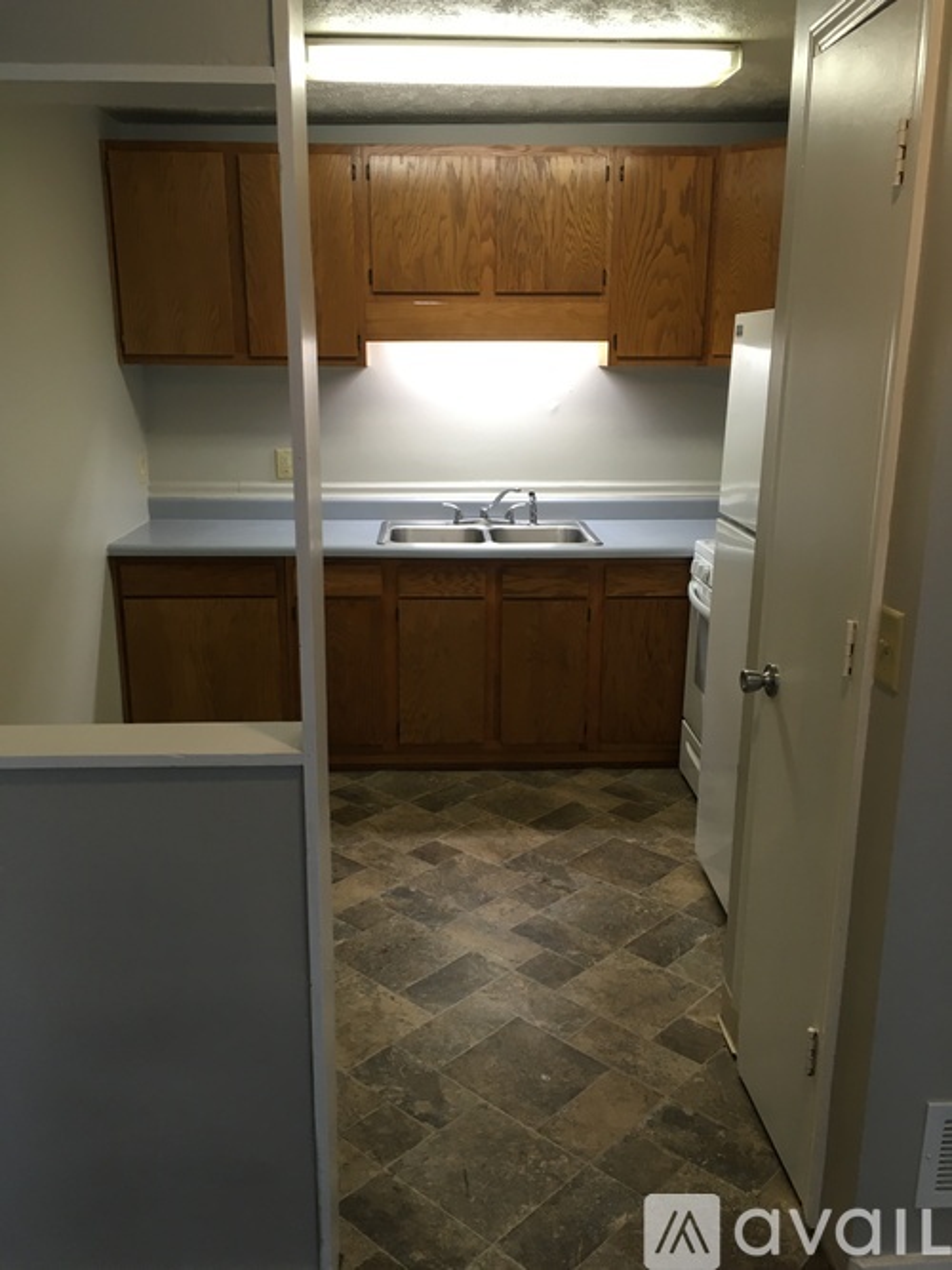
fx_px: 1064
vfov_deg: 61.7
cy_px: 635
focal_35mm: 29
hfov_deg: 48.2
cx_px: 476
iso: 50
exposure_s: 1/30
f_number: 2.2
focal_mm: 4.15
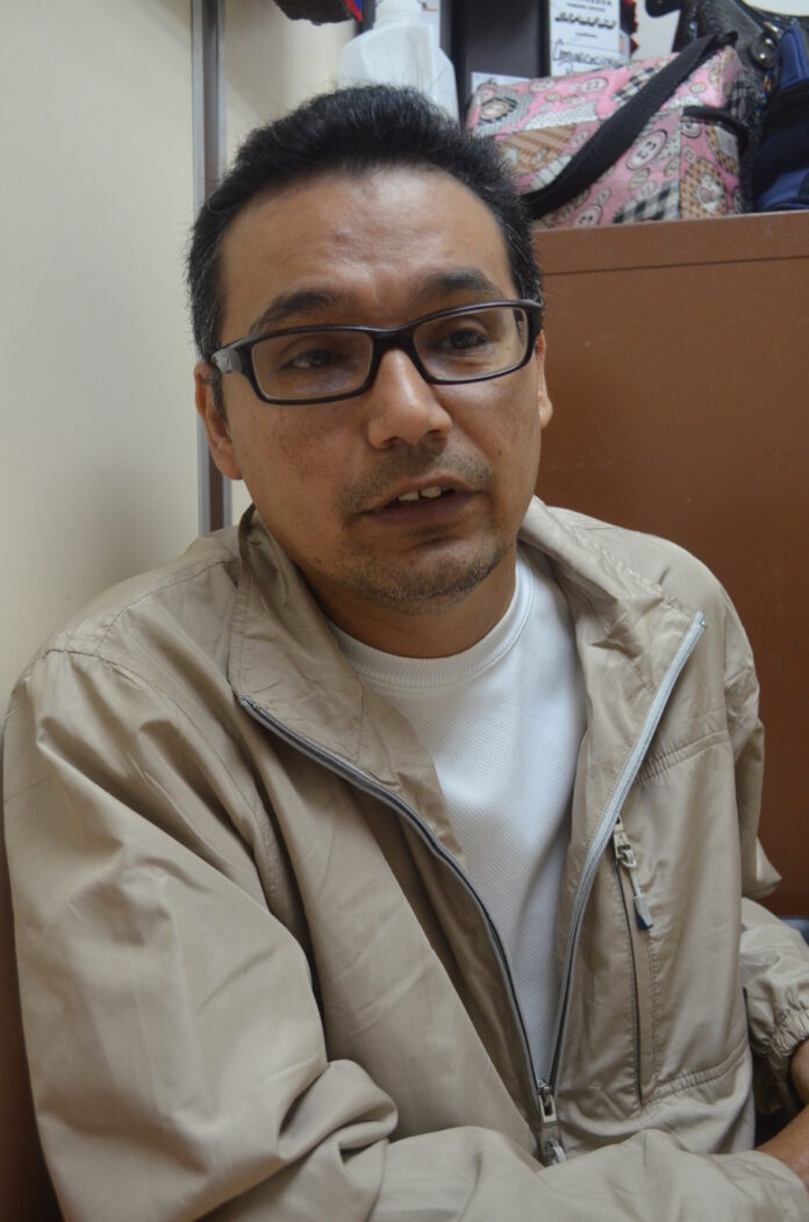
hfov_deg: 36.7
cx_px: 404
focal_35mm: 36
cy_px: 611
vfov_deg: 53.2
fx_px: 1219
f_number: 4
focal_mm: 24
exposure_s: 1/60
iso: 1600
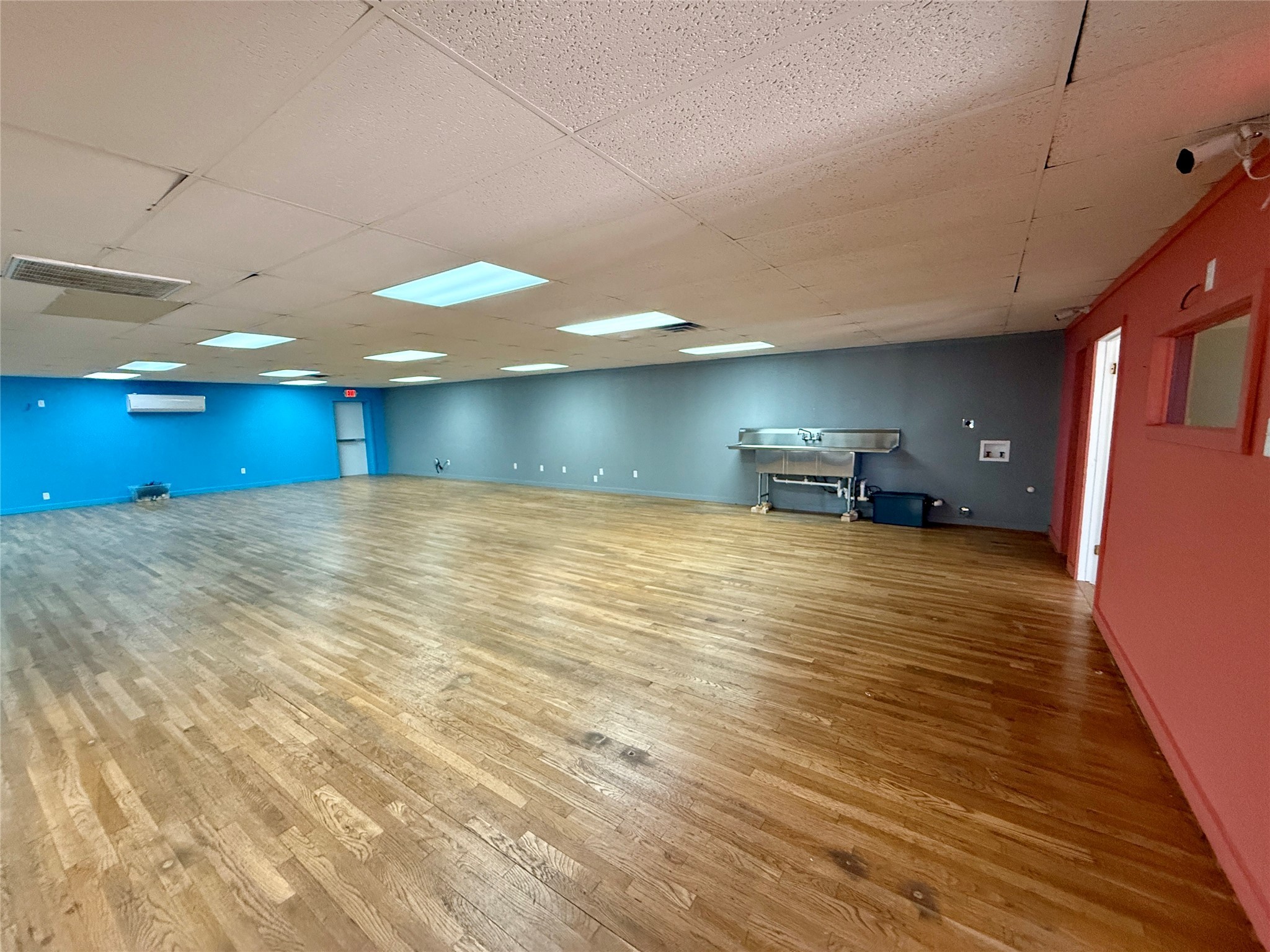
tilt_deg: -5.3
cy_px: 476
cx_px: 635
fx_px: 514
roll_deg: +1.5
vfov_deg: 85.7
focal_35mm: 14
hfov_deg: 102.1
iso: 500
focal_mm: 2.22
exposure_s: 1/120
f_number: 2.2
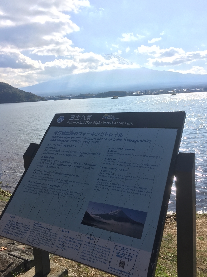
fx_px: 247
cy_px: 137
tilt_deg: -6.4
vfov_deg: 58.4
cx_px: 108
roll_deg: +2.3
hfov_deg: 45.4
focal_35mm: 31
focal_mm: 4.15
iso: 32
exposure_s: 1/2326
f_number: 2.2
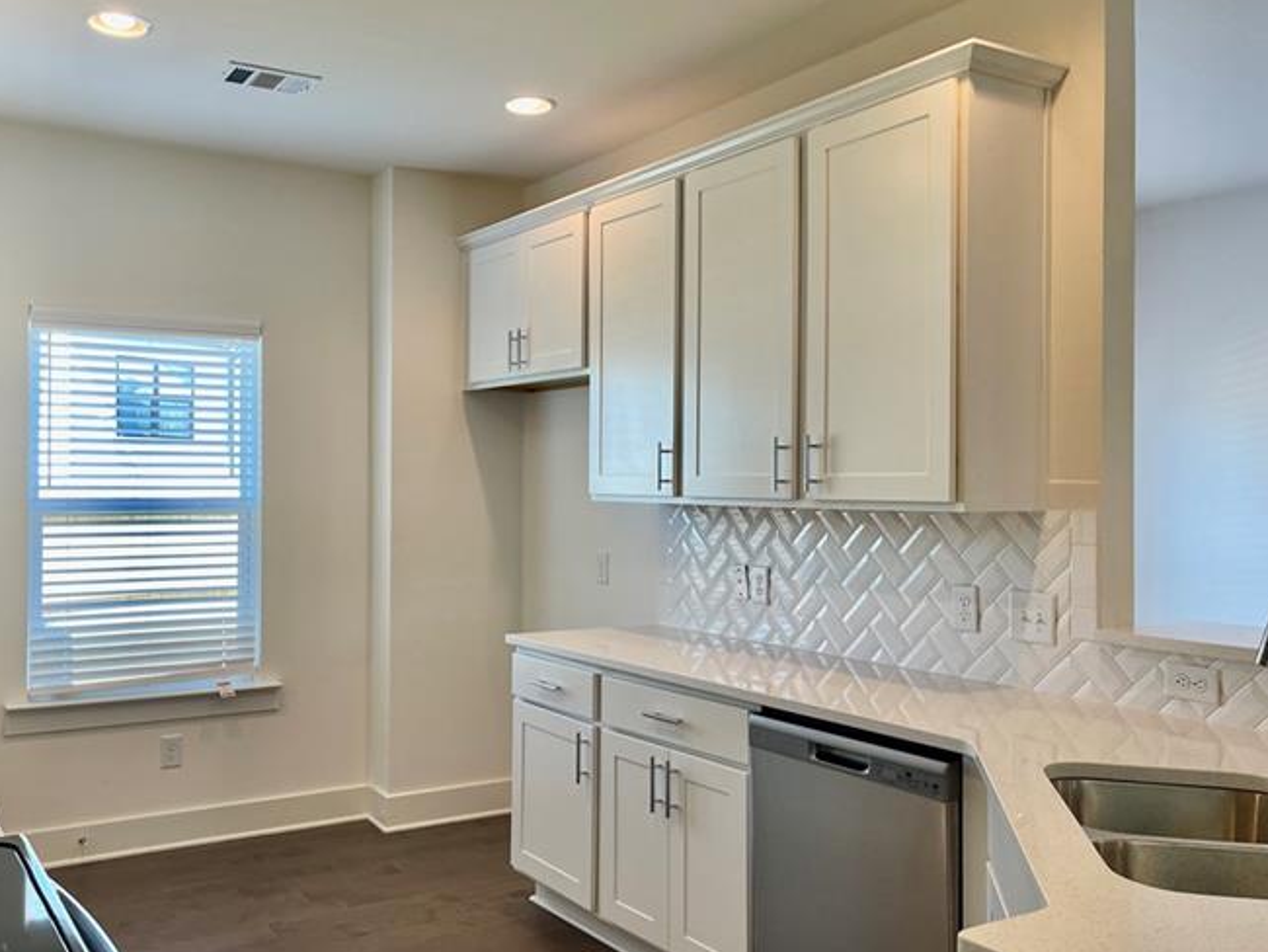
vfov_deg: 44.2
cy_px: 476
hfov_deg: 56.4
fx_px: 1173
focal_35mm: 32
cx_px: 519
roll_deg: -0.4
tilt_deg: +0.2
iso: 80
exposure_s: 1/120
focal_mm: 5.1
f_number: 1.6
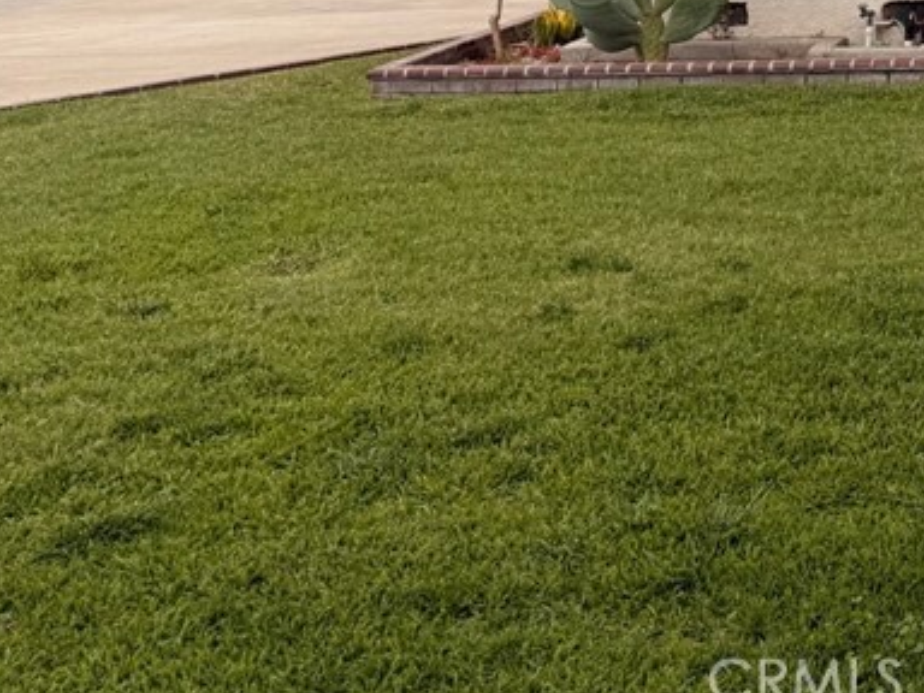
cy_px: -209
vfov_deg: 20.9
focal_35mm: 64
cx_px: 1215
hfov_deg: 25.8
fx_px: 1708
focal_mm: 6.76
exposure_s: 1/7353
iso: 80
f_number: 1.78
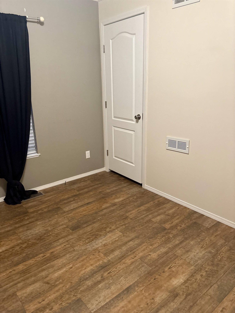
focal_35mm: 26
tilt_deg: -15.9
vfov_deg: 67.3
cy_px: 156
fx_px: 235
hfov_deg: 53.1
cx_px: 118
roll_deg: +1.1
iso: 320
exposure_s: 1/40
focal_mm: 5.96
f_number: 1.6
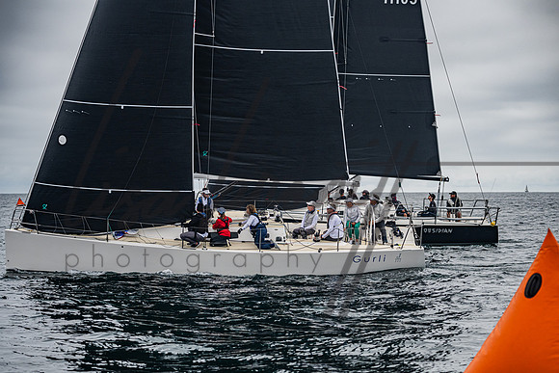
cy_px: 186
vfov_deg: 13.3
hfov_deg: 19.8
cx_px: 284
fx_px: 1600
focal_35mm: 103
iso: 400
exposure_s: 1/6400
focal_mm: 100
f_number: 5
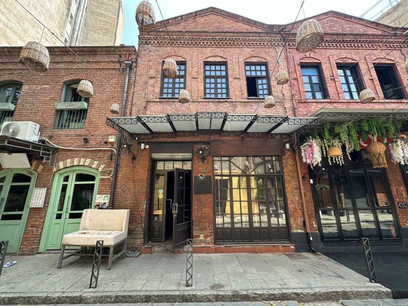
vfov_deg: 85.7
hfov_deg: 102.1
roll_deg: +0.5
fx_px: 165
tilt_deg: +13.5
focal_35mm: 14
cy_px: 153
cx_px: 204
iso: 40
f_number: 2.2
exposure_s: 1/291
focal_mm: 2.22
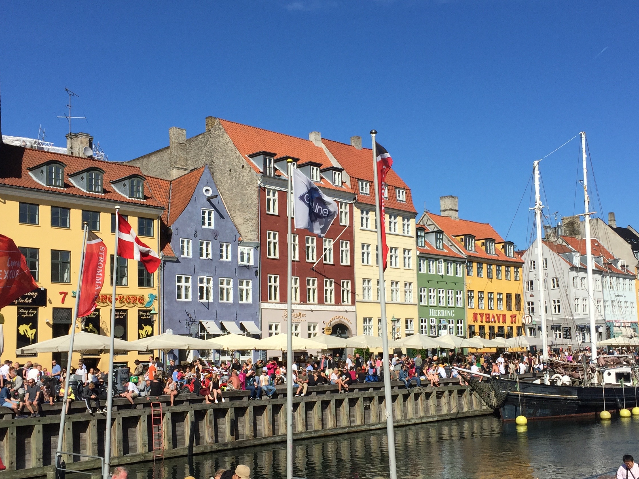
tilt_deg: +5.4
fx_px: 775
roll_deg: +1.5
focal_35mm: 42
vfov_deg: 34.3
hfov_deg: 44.8
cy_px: 279
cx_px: 338
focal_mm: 4.15
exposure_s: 1/2825
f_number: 2.2
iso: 32
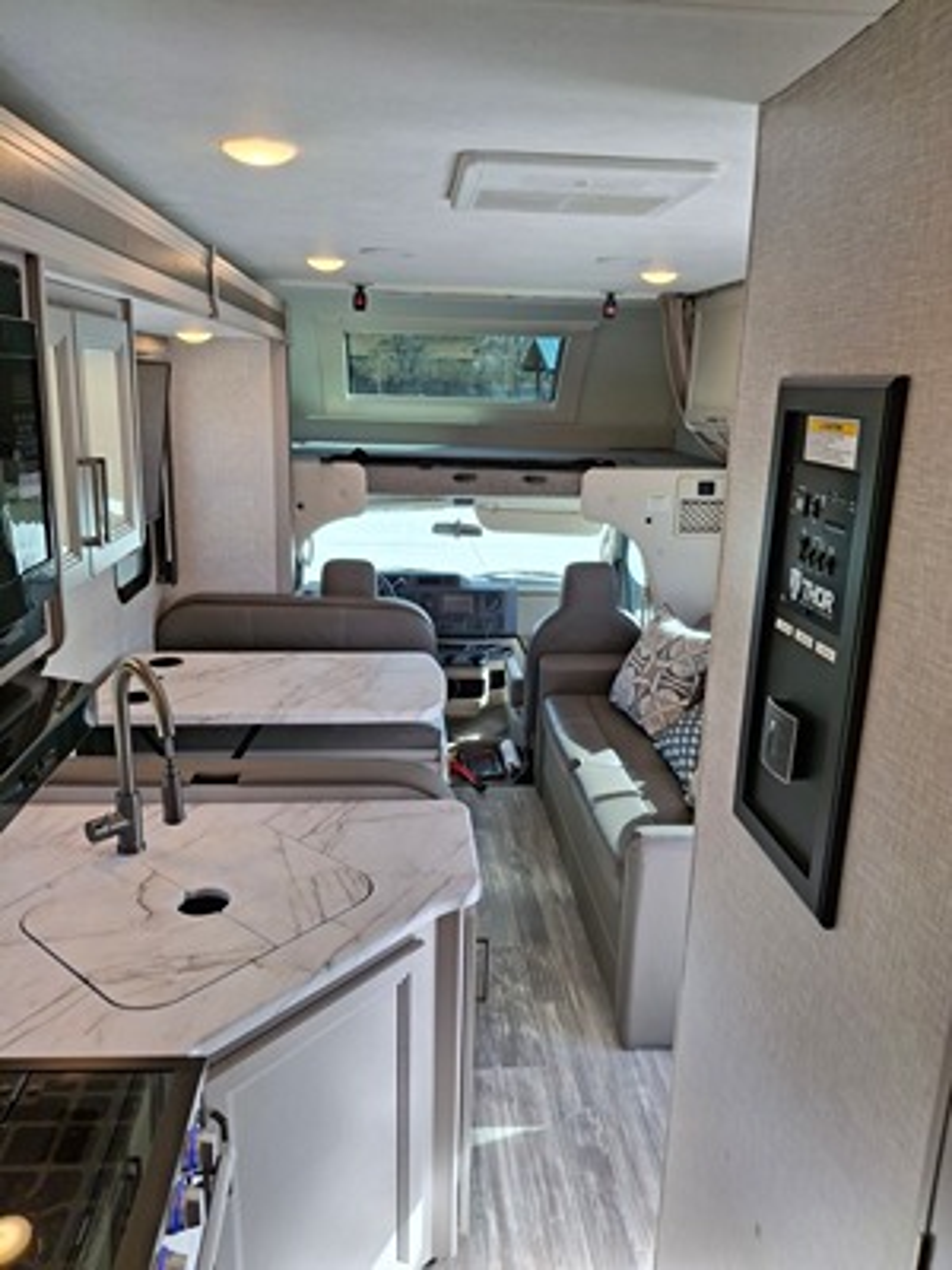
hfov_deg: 54.9
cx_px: 476
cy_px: 635
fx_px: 917
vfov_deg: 69.4
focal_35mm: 25
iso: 32
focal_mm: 4.69
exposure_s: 1/259
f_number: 1.8
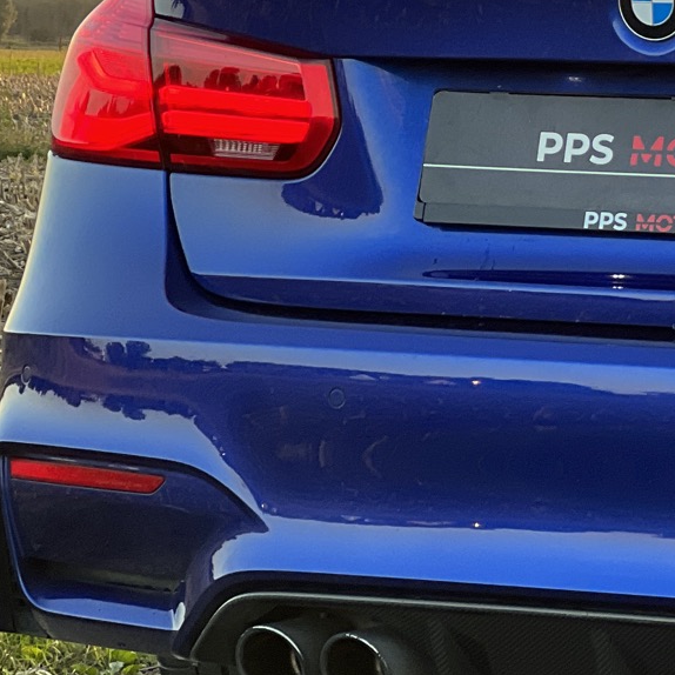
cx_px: 953
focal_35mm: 215
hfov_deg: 8.0
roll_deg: -0.7
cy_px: 208
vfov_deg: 8.1
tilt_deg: -1.2
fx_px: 4743
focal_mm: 9
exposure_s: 1/121
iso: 64
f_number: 2.8
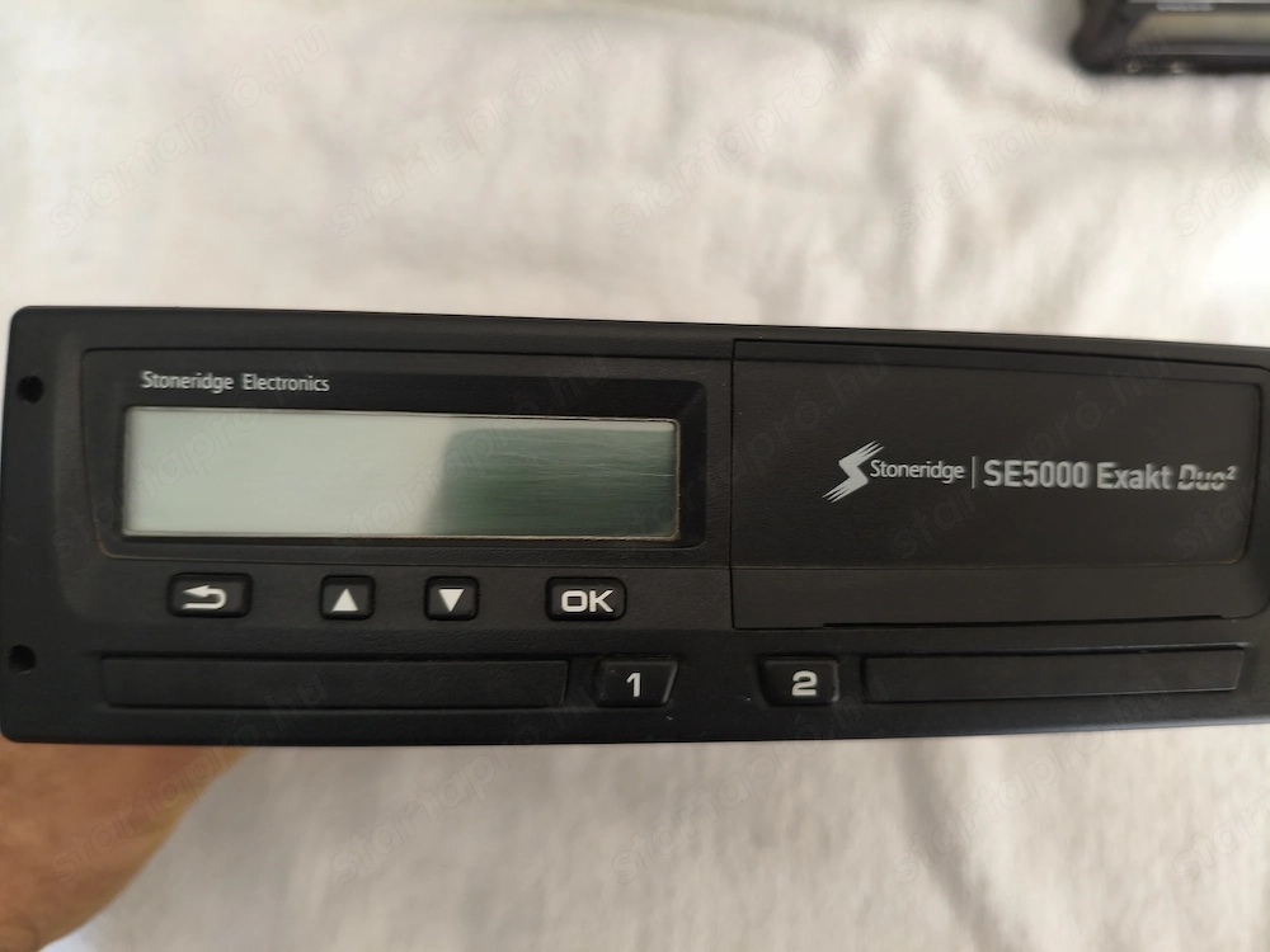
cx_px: 635
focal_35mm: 26
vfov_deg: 53.1
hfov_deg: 67.3
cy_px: 476
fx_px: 954
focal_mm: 4.94
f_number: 1.5
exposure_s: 1/50
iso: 160
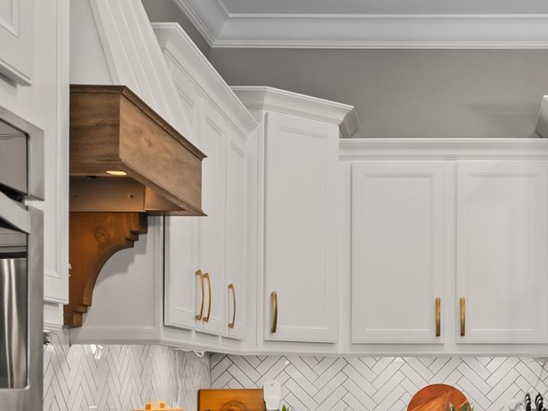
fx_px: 1124
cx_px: 458
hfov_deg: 26.7
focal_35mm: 71
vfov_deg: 20.2
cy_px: 383
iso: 1000
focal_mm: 26
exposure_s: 1/13
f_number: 8
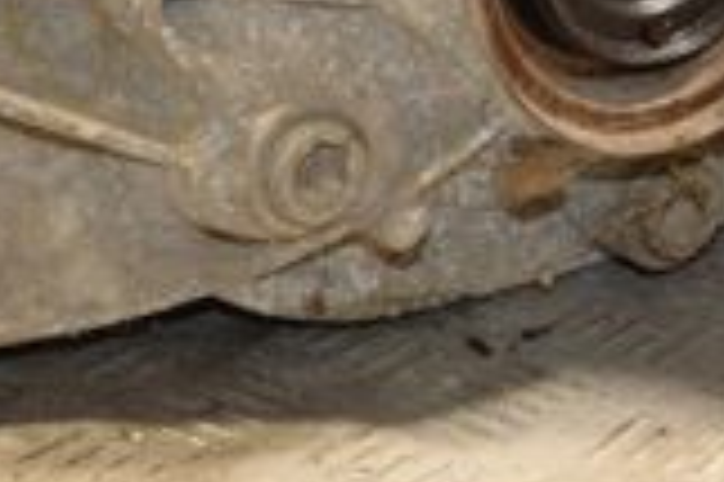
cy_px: -167
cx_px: 306
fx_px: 3114
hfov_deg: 13.3
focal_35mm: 155
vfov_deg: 8.7
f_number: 5
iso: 800
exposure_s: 1/200
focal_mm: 26
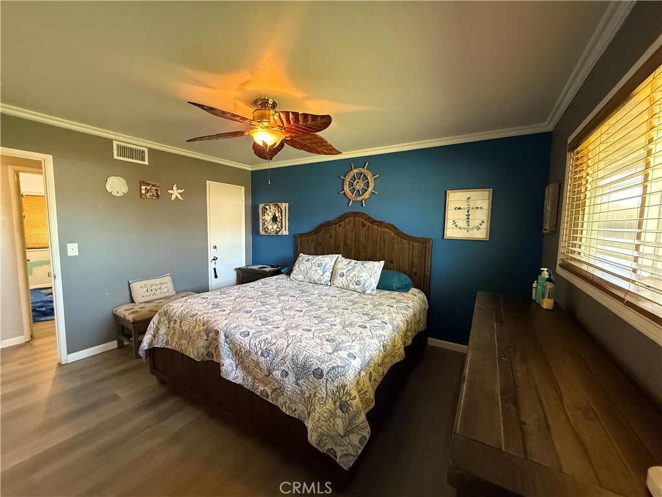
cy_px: 248
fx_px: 268
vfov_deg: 85.7
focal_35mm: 14
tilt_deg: -3.6
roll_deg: -0.5
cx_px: 331
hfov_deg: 102.1
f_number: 2.2
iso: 640
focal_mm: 2.22
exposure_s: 1/60
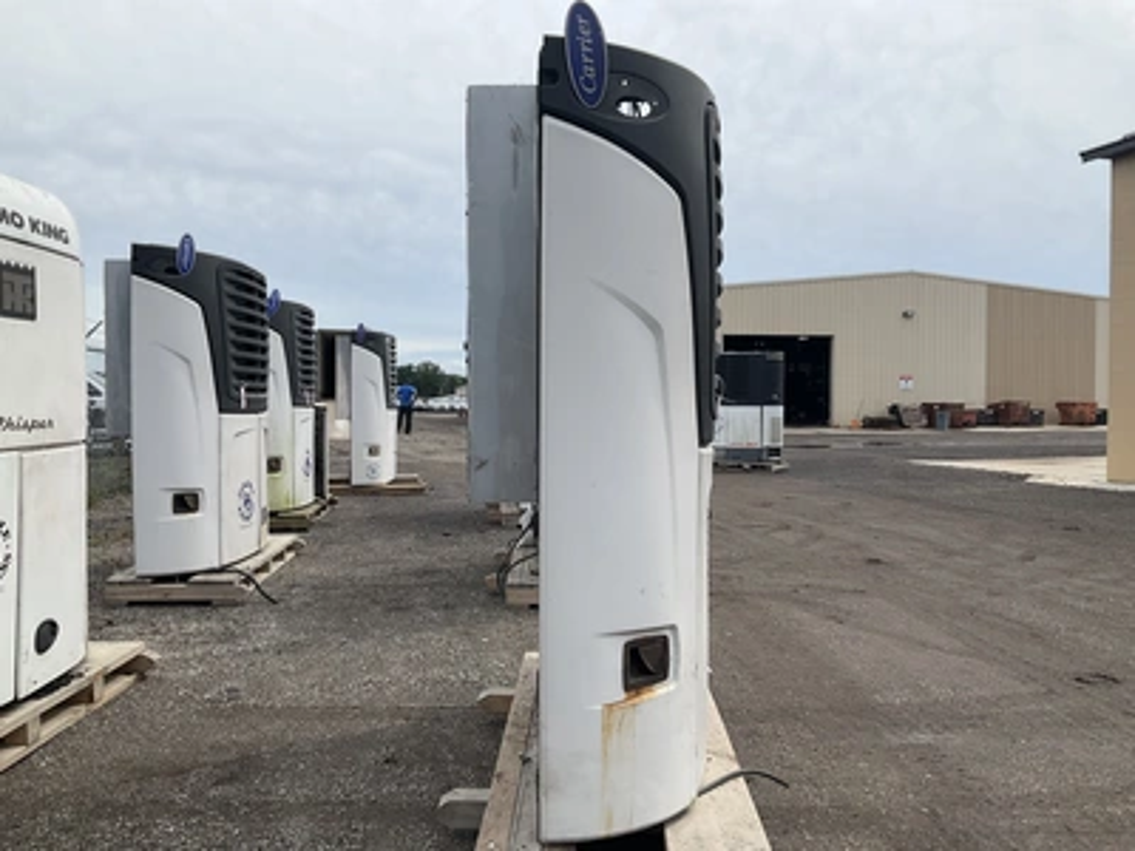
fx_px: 951
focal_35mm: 29
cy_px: 426
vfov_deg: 48.2
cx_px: 568
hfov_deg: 61.7
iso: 25
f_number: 1.8
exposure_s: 1/1984
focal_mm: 3
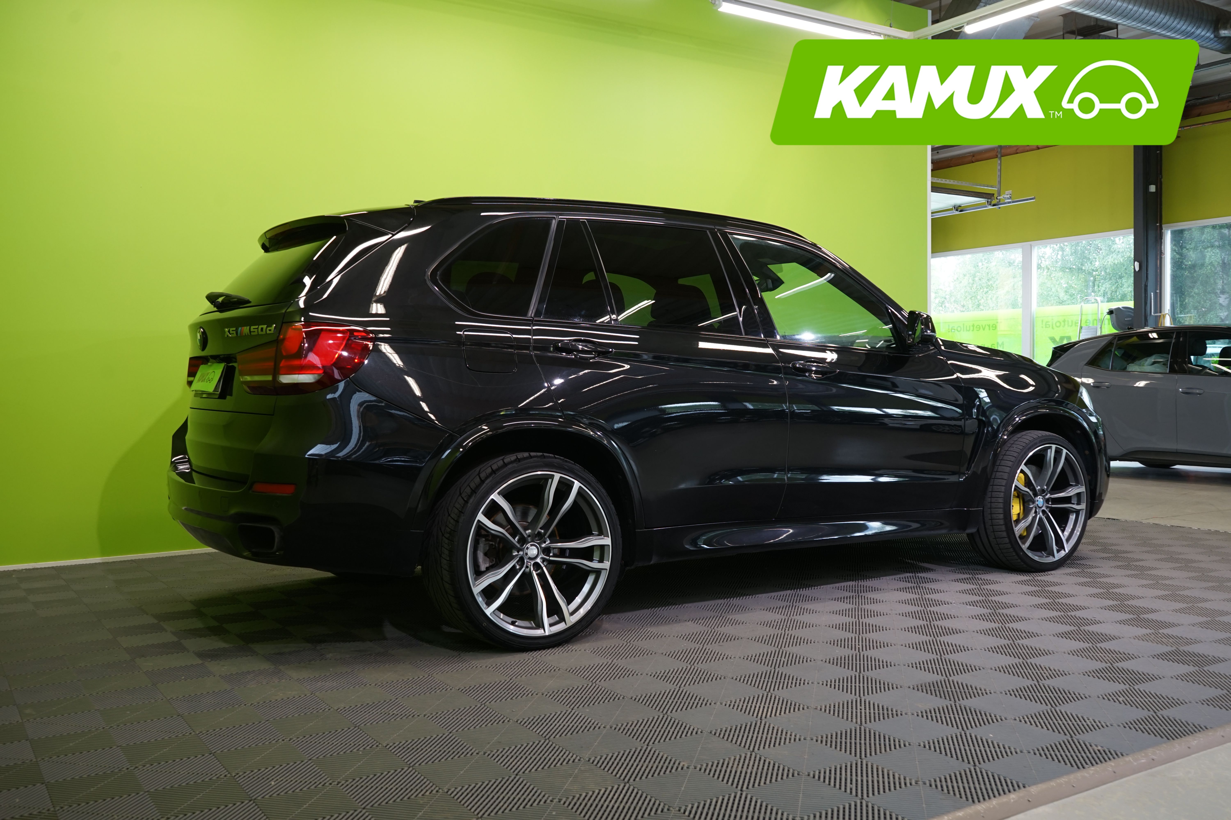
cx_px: 616
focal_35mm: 31
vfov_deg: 42.3
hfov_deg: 60.3
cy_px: 410
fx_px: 1060
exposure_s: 1/30
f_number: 6.3
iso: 500
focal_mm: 31
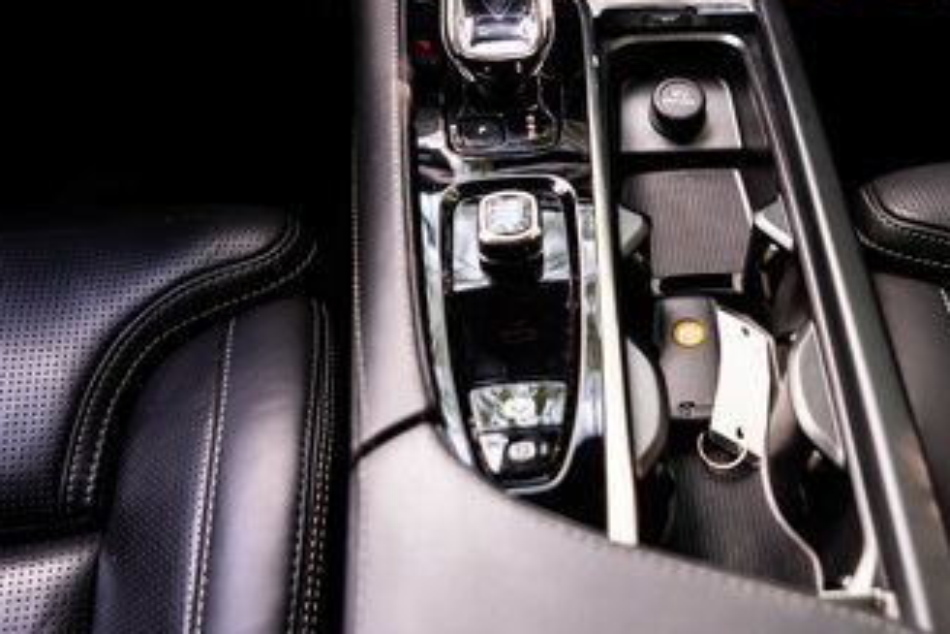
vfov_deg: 28.1
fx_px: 1240
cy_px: 127
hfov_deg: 41.0
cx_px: 677
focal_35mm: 47
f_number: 2.8
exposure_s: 1/200
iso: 1000
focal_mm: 24
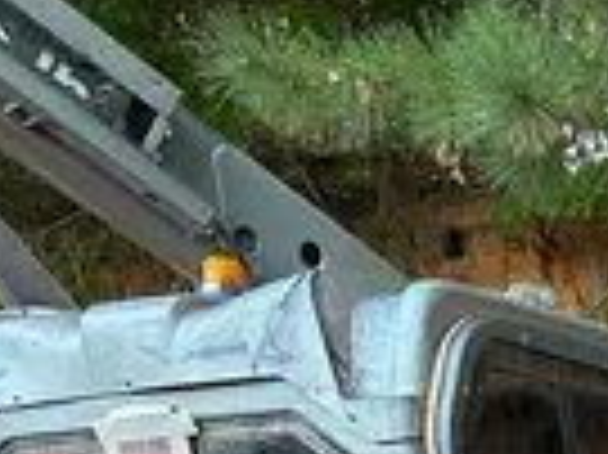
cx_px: 1144
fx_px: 1860
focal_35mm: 106
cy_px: 879
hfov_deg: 15.5
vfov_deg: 12.4
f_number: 1.5
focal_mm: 5.7
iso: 200
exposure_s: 1/60
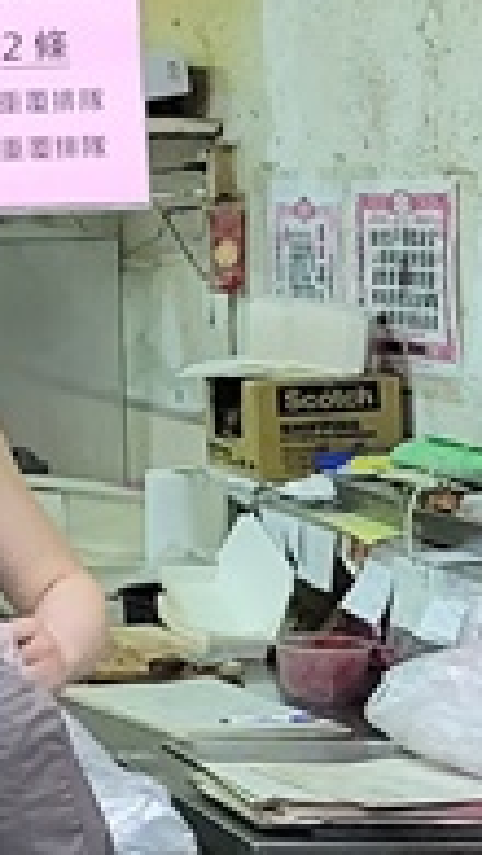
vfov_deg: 14.7
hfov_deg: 7.3
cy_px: 88
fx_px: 3287
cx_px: -1008
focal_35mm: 145
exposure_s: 1/40
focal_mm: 5.4
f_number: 1.8
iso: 320
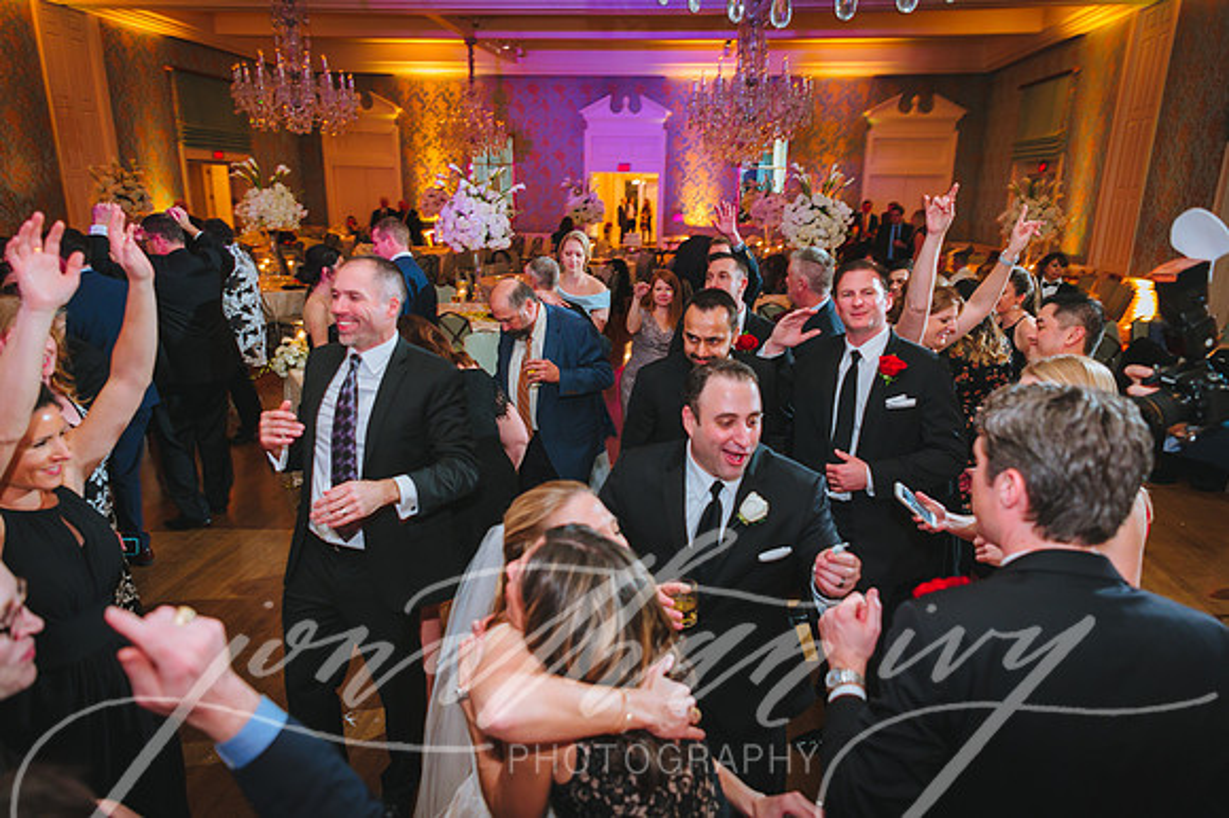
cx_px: 614
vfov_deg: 52.7
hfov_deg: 73.4
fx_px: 825
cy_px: 409
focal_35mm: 24
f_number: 2.8
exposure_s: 1/60
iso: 2500
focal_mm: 24
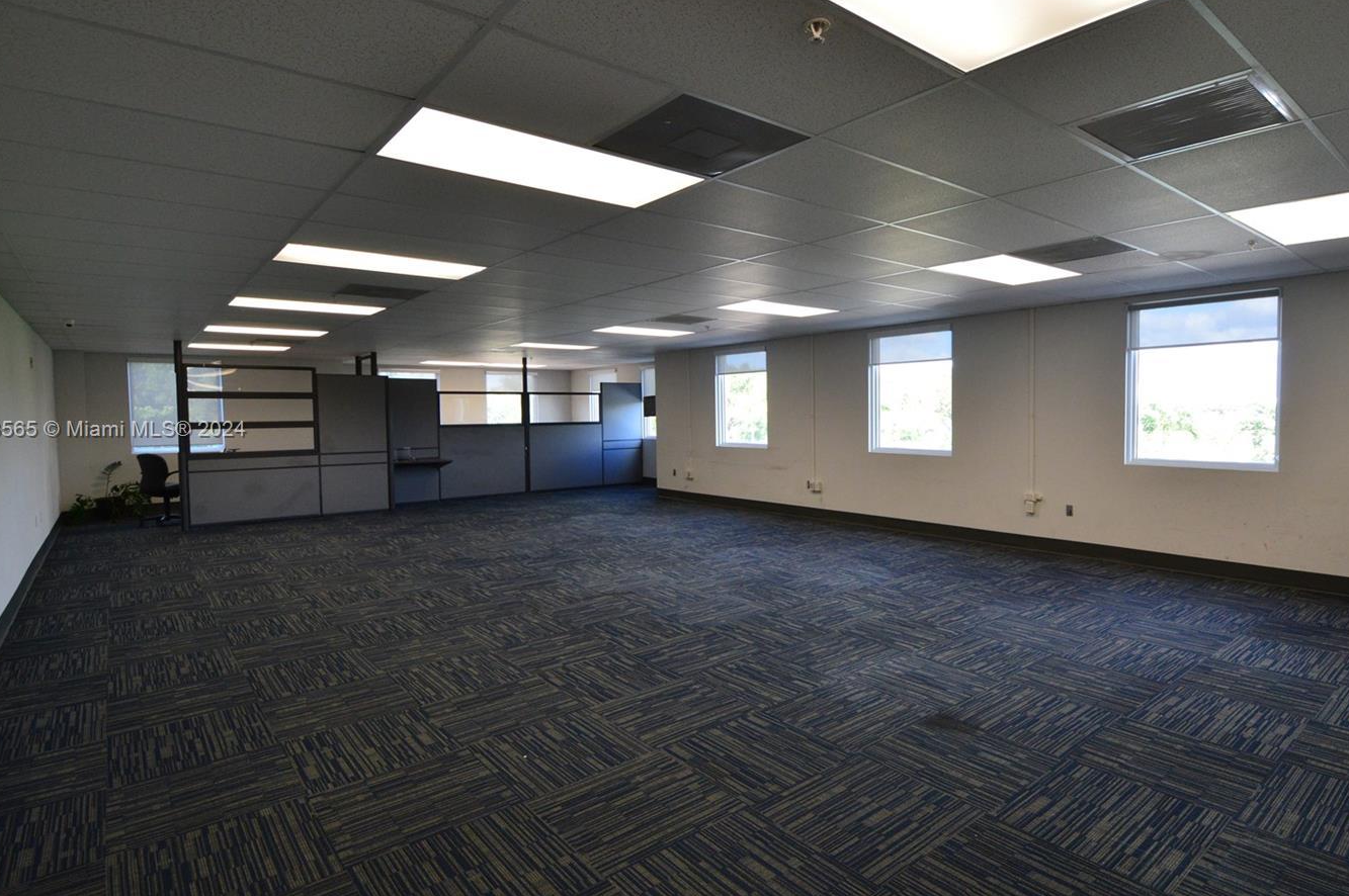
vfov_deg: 67.3
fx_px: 674
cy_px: 431
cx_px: 732
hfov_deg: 89.9
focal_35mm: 18
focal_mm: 10
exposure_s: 1/60
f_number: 7.1
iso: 800
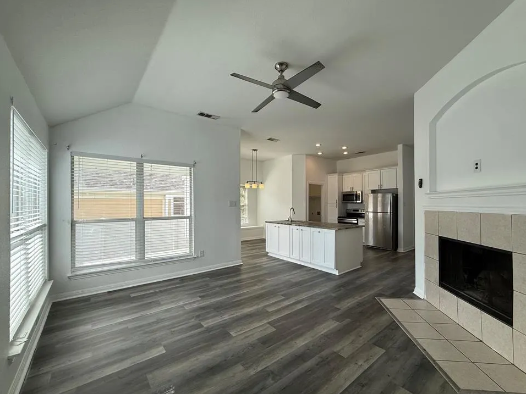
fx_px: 228
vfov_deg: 81.7
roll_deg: -0.2
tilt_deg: +0.4
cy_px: 202
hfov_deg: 98.1
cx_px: 272
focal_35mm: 15
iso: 50
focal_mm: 2.22
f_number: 2.2
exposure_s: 1/203
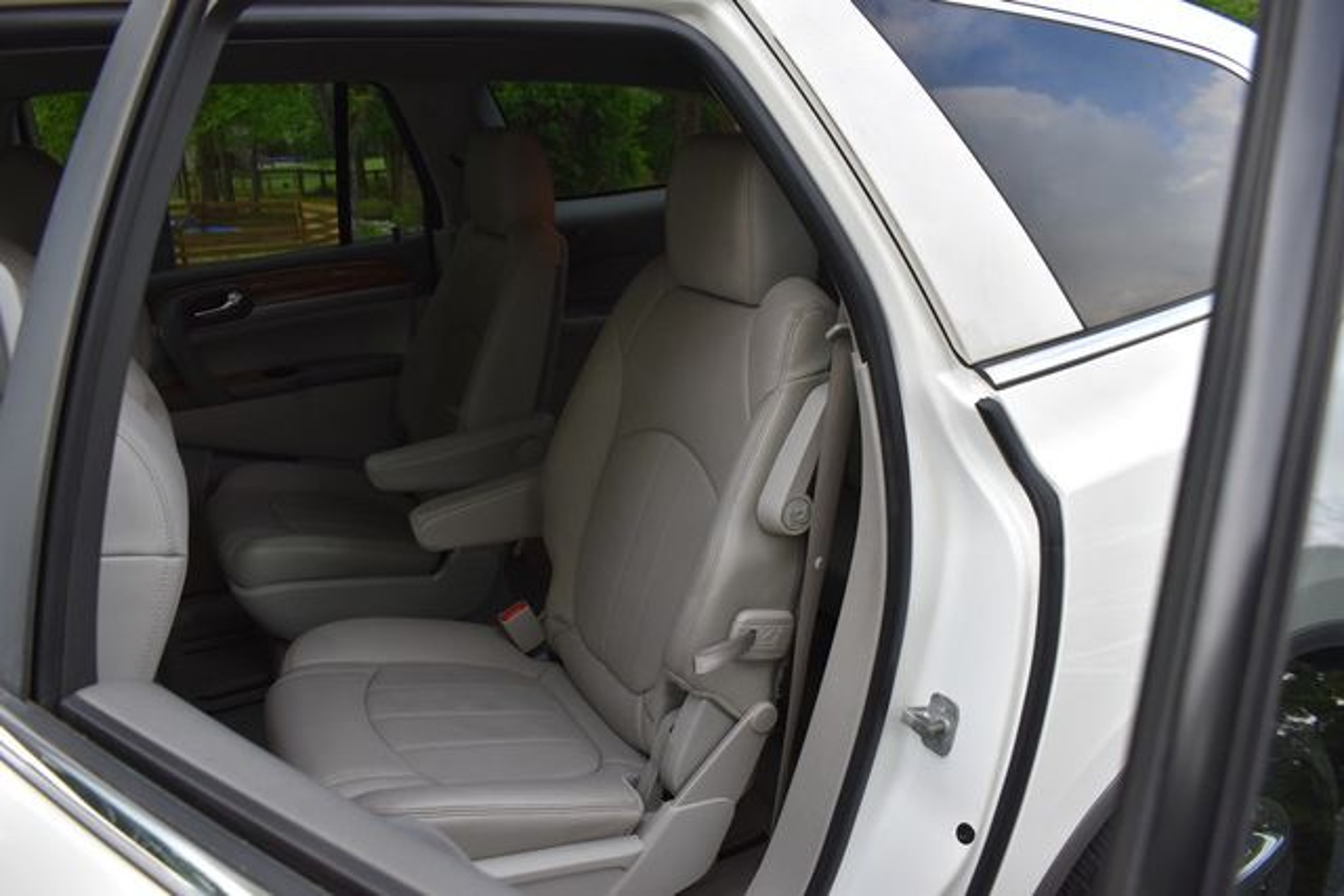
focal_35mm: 27
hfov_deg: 67.4
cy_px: 448
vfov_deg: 48.0
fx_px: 1008
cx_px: 672
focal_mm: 18
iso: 400
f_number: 5
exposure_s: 1/250
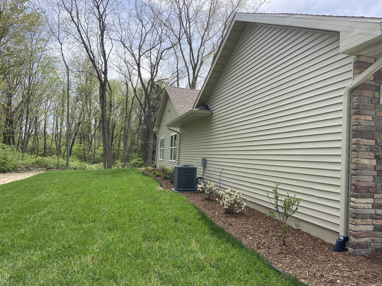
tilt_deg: +3.8
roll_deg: -4.8
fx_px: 287
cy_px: 143
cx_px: 191
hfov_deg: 67.3
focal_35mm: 26
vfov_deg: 53.1
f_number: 1.8
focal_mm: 4.25
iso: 32
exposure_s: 1/1779
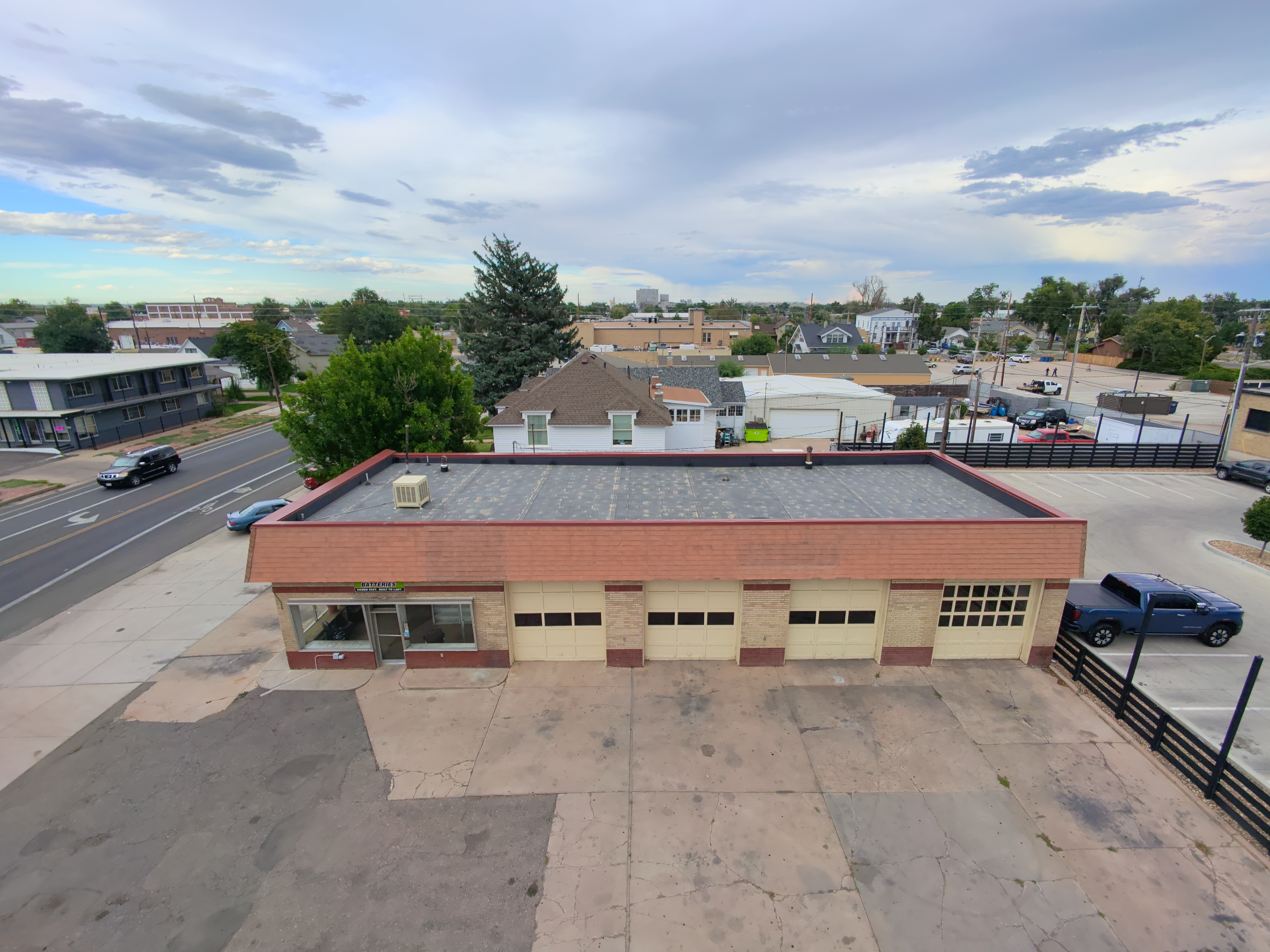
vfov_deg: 78.1
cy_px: 476
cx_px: 635
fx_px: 587
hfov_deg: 94.5
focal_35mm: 16
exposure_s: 1/455
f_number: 2.55
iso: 100
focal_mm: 16
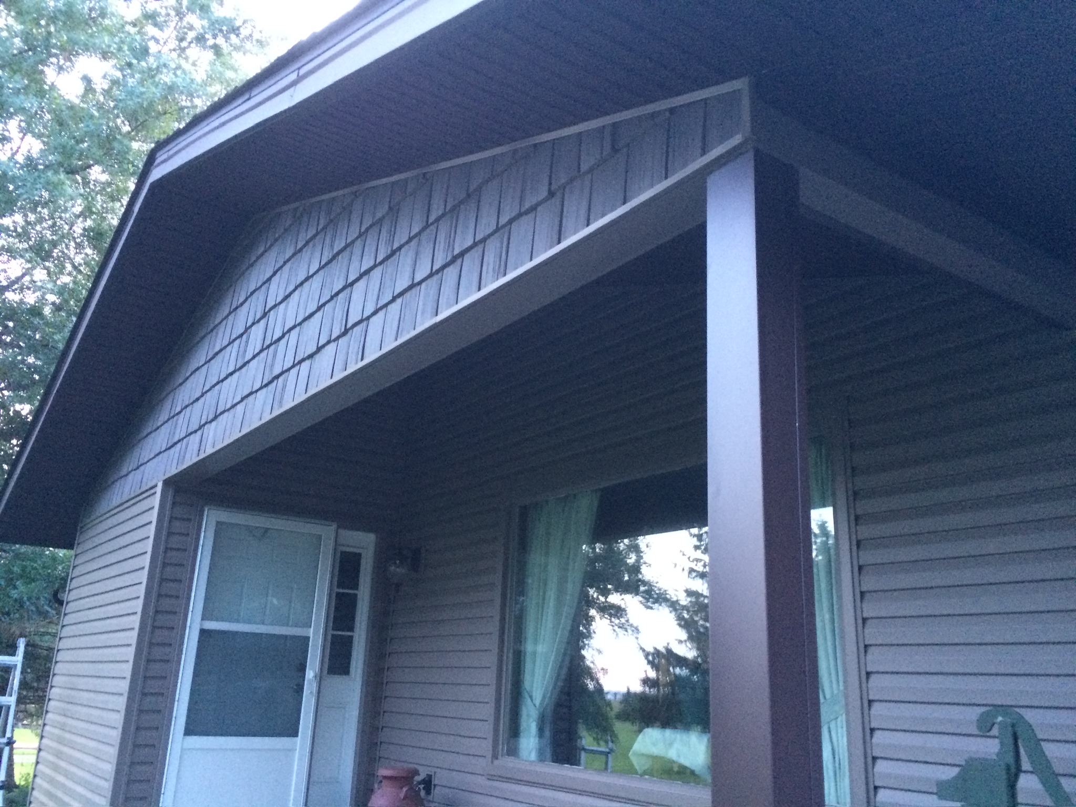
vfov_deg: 48.2
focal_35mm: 29
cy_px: 404
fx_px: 901
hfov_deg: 61.7
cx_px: 538
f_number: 2.2
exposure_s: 1/24
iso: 320
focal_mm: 4.15
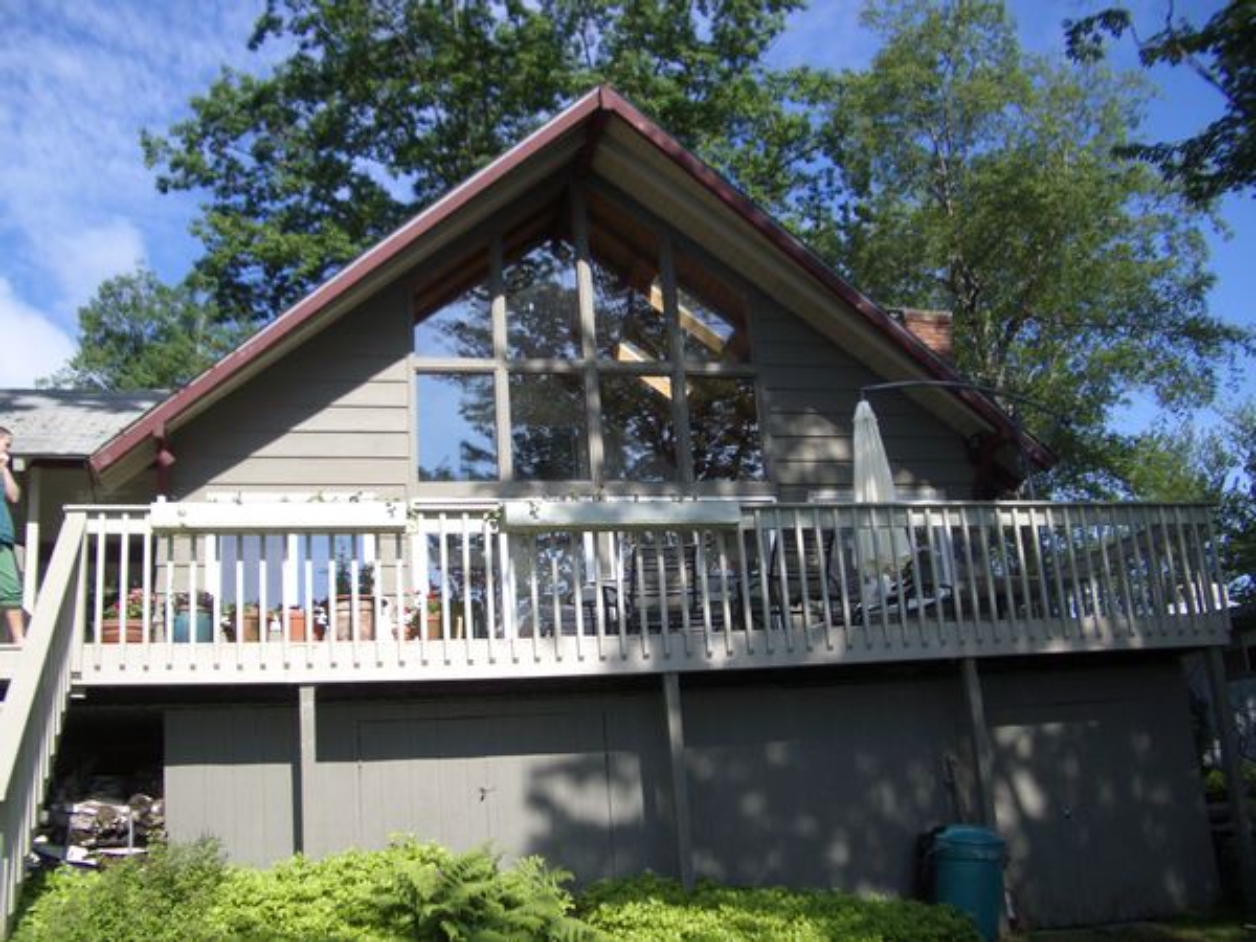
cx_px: 628
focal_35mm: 35
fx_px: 1270
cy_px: 471
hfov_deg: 52.6
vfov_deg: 40.7
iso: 50
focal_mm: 5.8
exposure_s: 1/640
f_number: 2.6
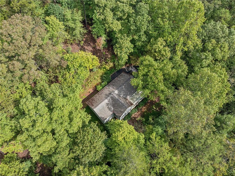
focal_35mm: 24
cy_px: 88
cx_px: 118
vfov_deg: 56.7
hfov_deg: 71.6
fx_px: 163
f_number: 2.8
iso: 100
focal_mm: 12.3
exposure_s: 1/1000
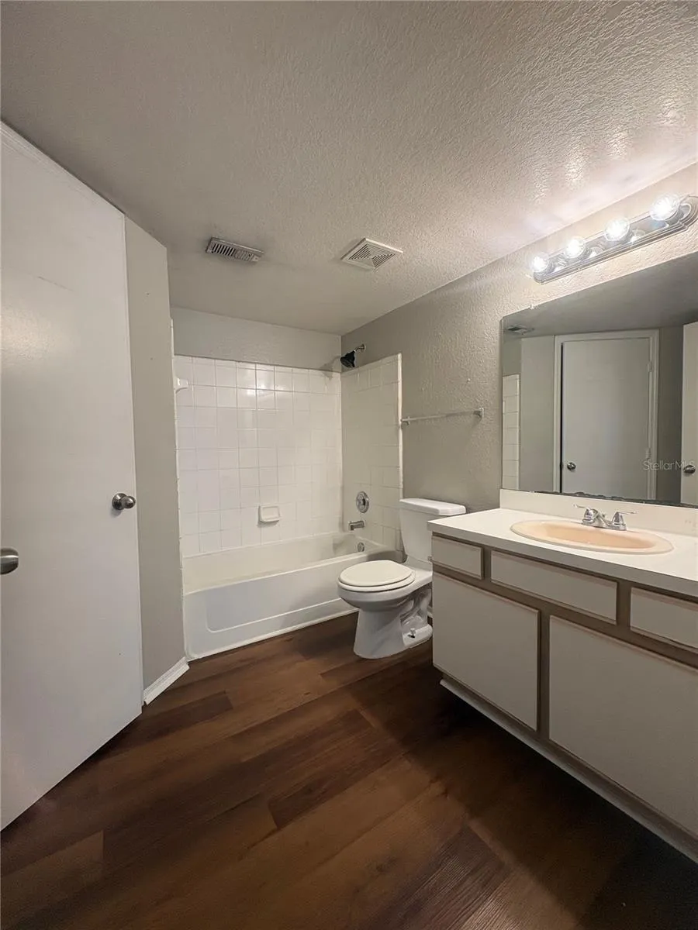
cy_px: 465
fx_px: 376
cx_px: 349
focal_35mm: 14
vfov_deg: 102.1
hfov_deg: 85.7
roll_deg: +0.8
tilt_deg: -2.8
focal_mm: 2.22
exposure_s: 1/60
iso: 250
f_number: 2.2
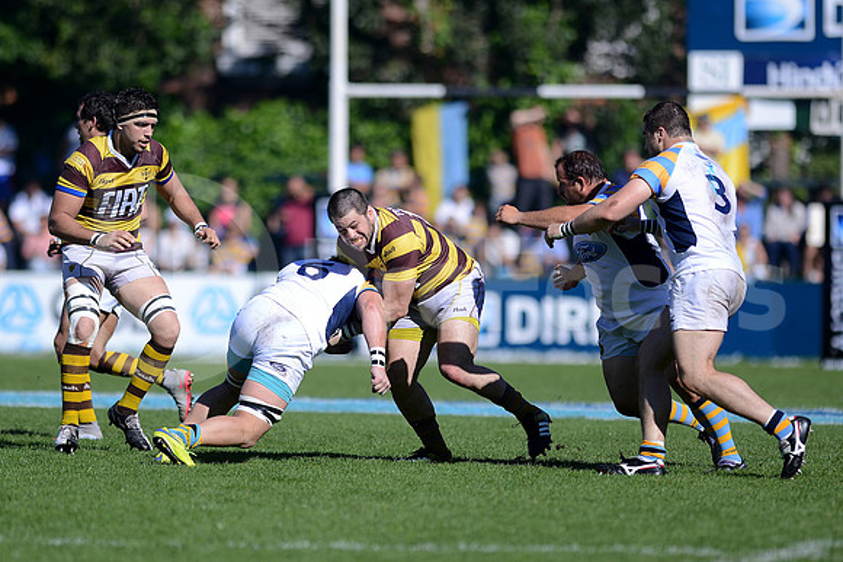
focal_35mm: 300
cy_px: 281
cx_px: 422
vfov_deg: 4.6
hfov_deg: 6.9
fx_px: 7026
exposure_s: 1/4000
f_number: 2.8
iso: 200
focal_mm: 300
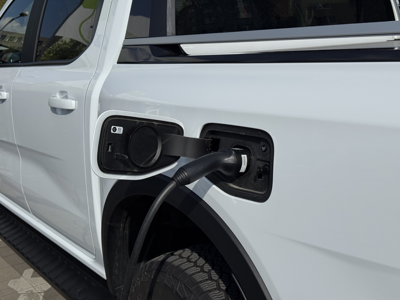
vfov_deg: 30.3
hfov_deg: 39.7
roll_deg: +3.0
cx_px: 200
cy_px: 150
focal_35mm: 48
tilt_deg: -11.5
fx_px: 555
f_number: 1.78
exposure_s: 1/15385
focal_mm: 6.76
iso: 80
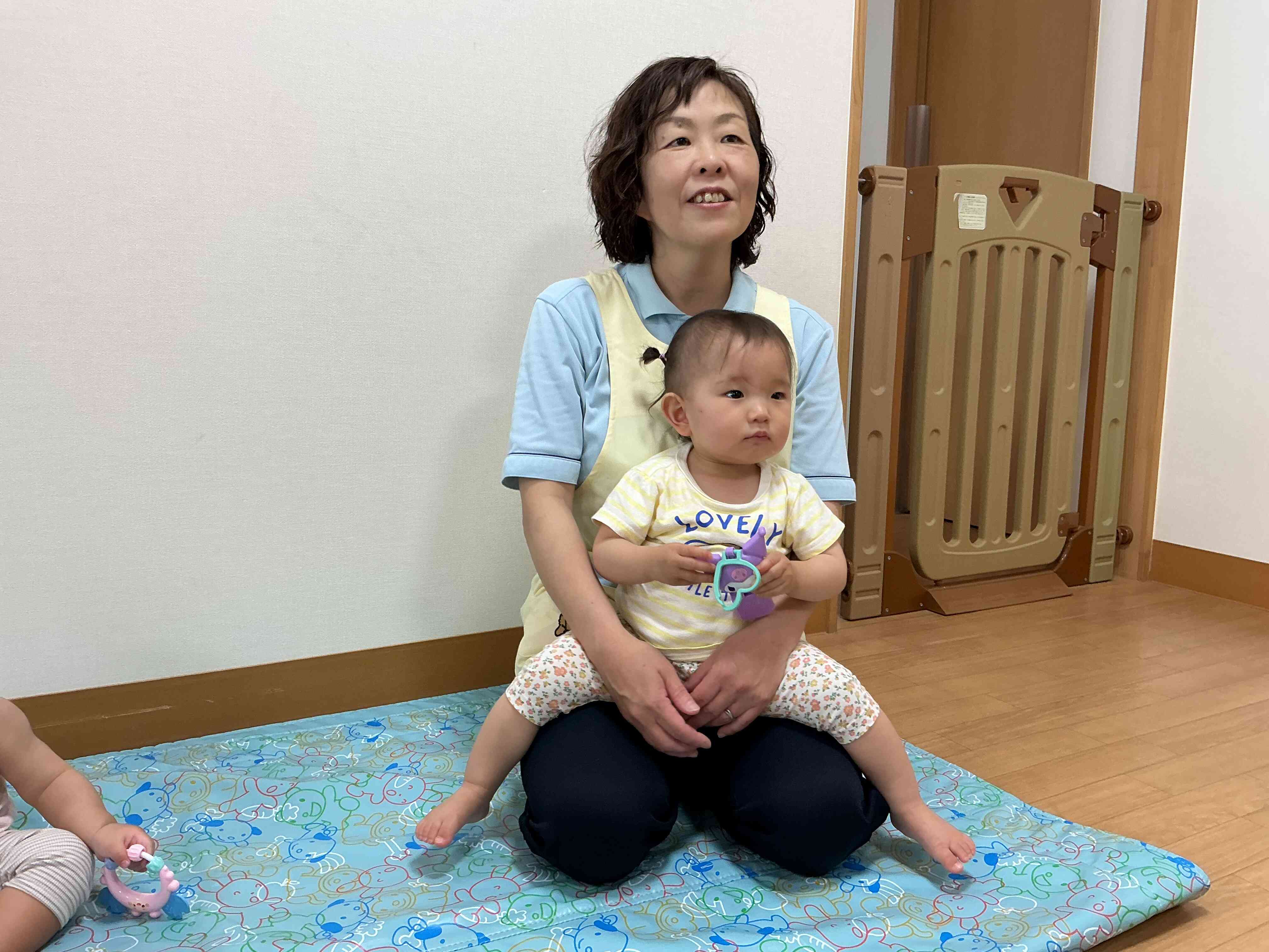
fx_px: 1063
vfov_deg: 48.2
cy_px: 476
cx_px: 634
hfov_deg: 61.7
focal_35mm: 29
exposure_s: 1/60
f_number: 1.8
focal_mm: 3
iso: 40
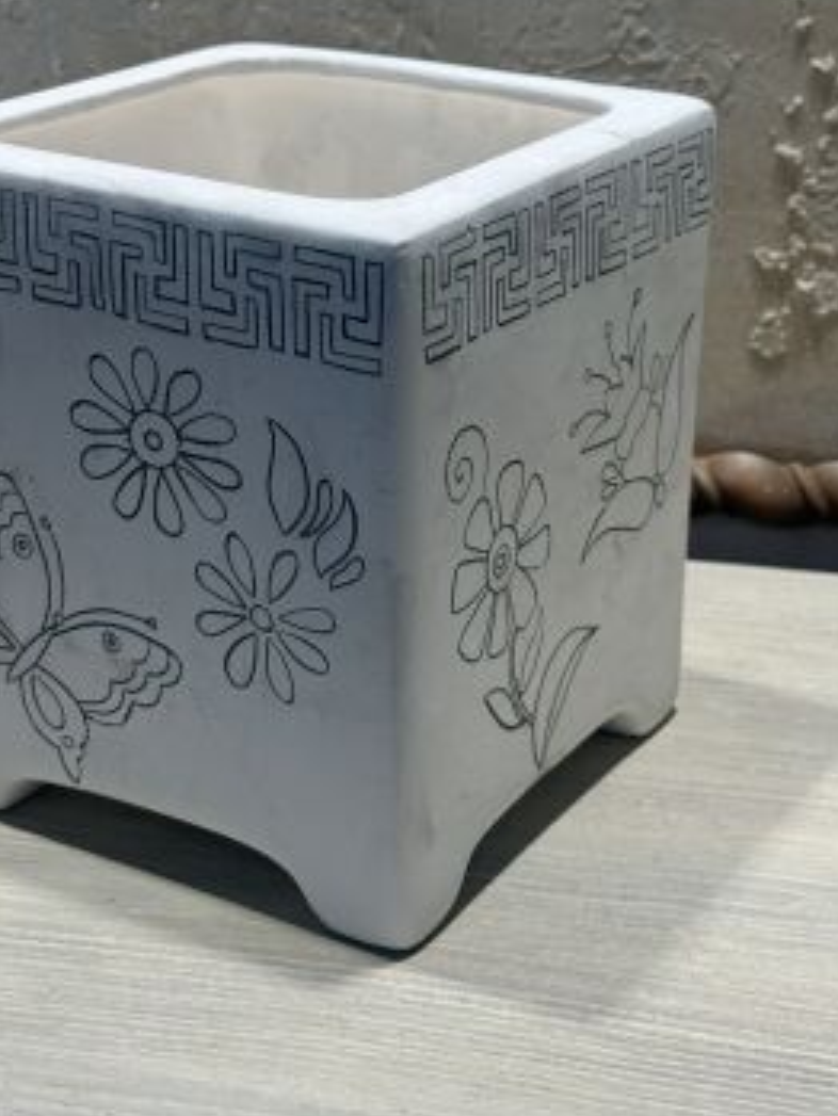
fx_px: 2129
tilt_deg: -18.4
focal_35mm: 66
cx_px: 358
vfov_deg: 29.3
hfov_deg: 22.3
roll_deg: +0.4
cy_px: 416
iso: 80
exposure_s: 1/538
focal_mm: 6.76
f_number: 1.78
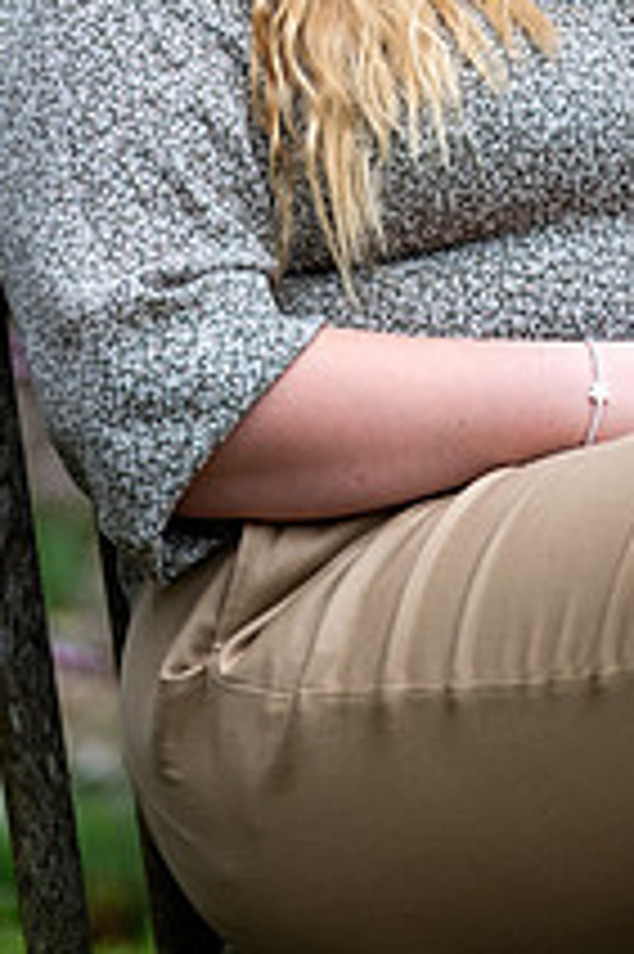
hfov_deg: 4.4
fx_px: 8255
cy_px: -14
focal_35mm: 312
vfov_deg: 6.6
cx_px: 432
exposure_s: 1/500
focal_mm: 98.2
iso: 250
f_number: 2.8
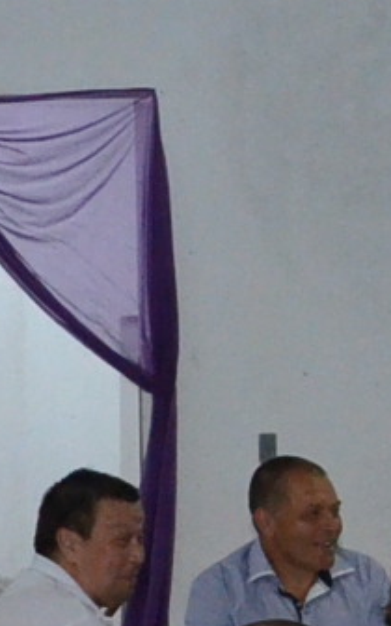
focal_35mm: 246
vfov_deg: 8.5
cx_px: 646
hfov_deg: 5.3
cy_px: 524
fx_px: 4194
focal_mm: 22
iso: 2500
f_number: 6.3
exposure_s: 1/60
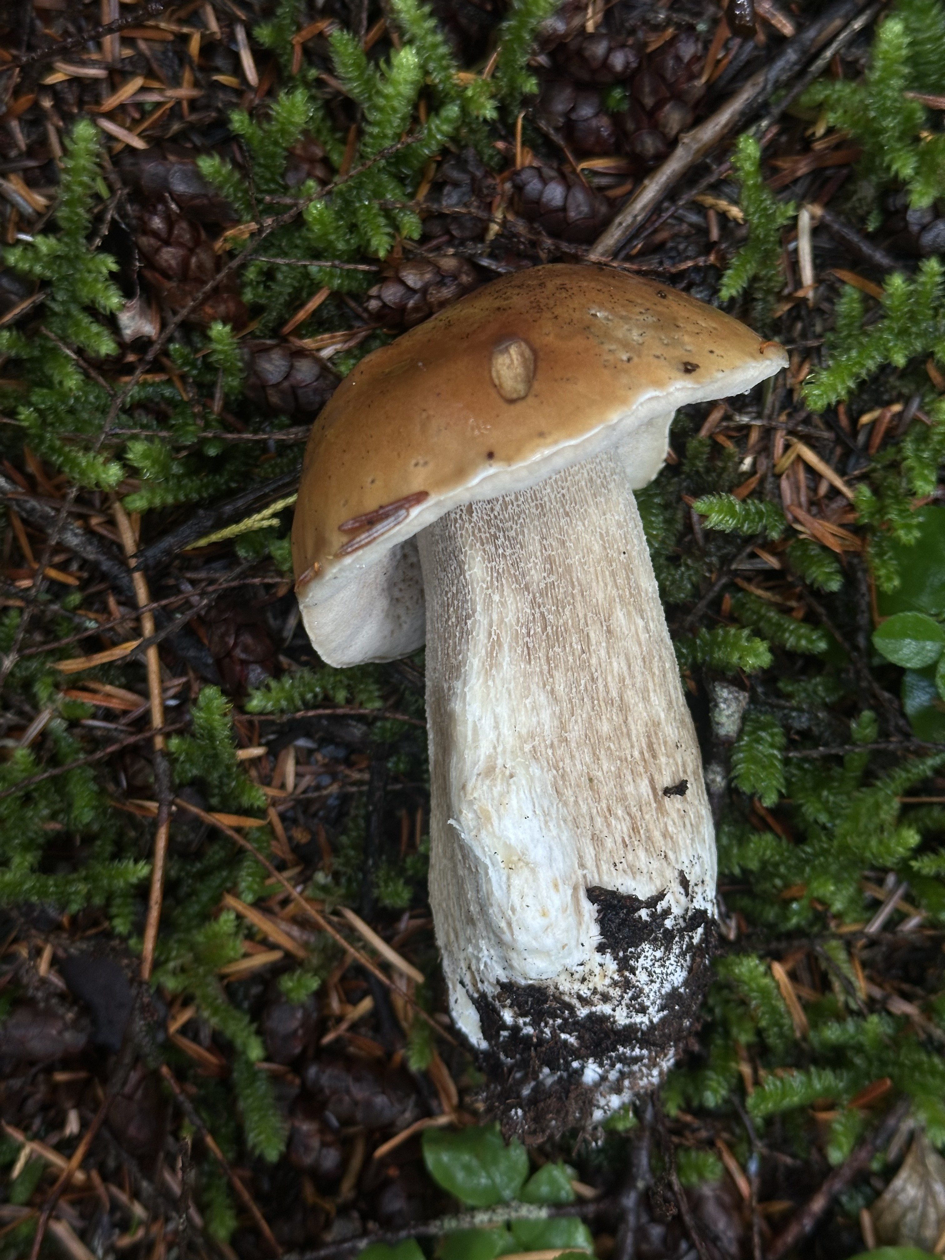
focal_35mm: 48
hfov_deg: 30.3
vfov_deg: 39.7
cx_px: 472
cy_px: 630
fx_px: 1747
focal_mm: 6.86
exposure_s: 1/121
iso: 80
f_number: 1.78
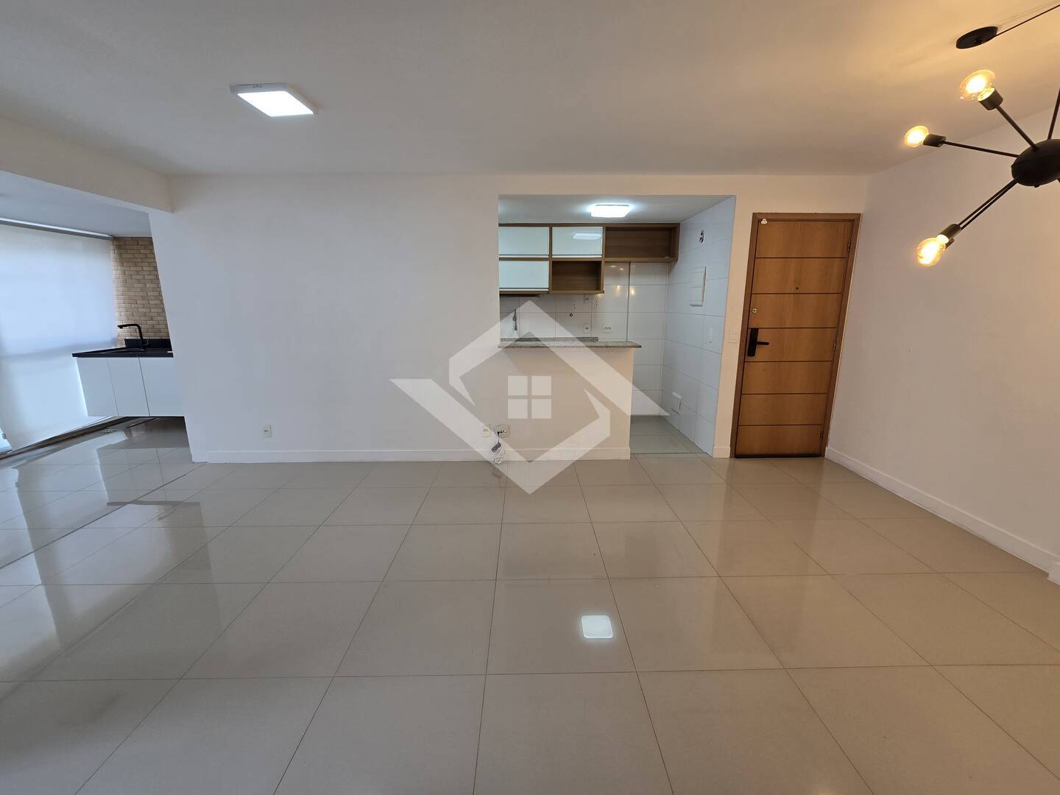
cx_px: 530
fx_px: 398
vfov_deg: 89.9
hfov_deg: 106.2
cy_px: 398
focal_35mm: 13
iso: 50
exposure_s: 1/60
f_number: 2.2
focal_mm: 2.2
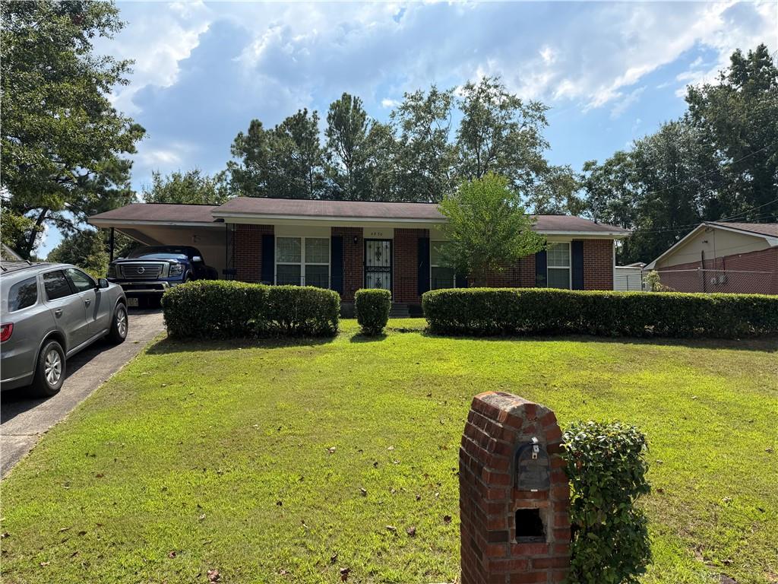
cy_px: 292
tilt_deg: +3.2
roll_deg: +0.4
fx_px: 539
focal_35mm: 24
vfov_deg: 56.8
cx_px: 389
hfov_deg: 71.6
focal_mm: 6.76
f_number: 1.78
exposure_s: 1/4673
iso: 80
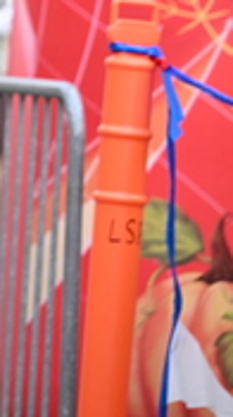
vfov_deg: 5.4
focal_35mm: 396
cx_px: -201
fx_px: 4364
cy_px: -207
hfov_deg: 3.0
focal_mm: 120
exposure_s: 1/1600
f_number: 2.8
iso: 1000
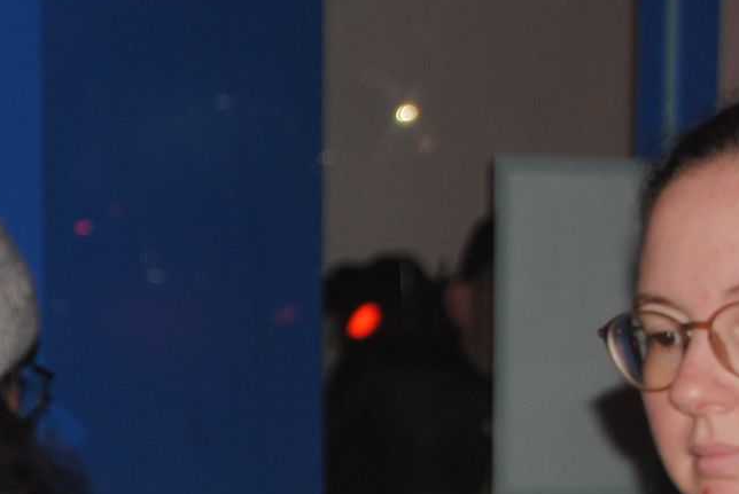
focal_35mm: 248
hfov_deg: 8.2
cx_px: -257
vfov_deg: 5.5
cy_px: 736
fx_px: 5097
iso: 200
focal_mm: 52
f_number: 4.8
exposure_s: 1/60
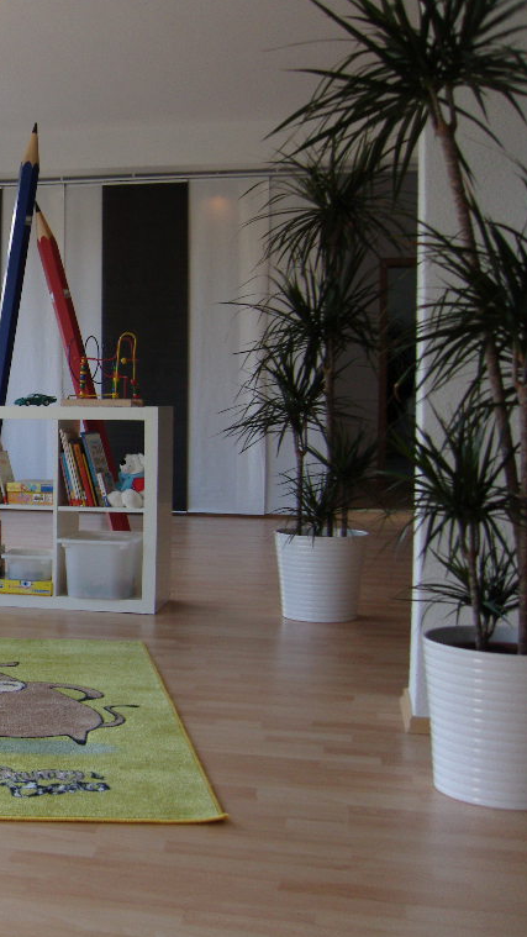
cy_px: 467
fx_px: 1242
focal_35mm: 50
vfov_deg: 41.3
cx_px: -88
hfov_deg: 22.3
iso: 80
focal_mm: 7.3
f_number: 2.8
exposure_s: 1/80
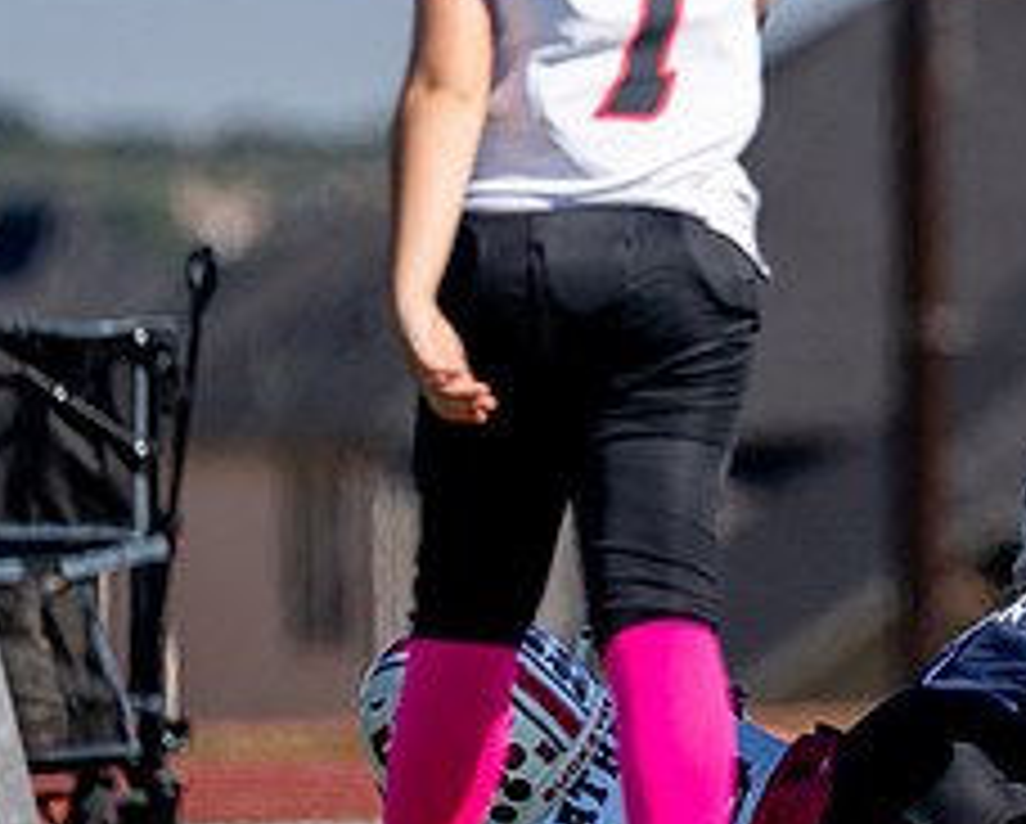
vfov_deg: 1.7
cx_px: 1680
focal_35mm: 893
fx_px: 27151
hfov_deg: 2.2
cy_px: -8
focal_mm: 200
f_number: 2.8
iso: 160
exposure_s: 1/4000
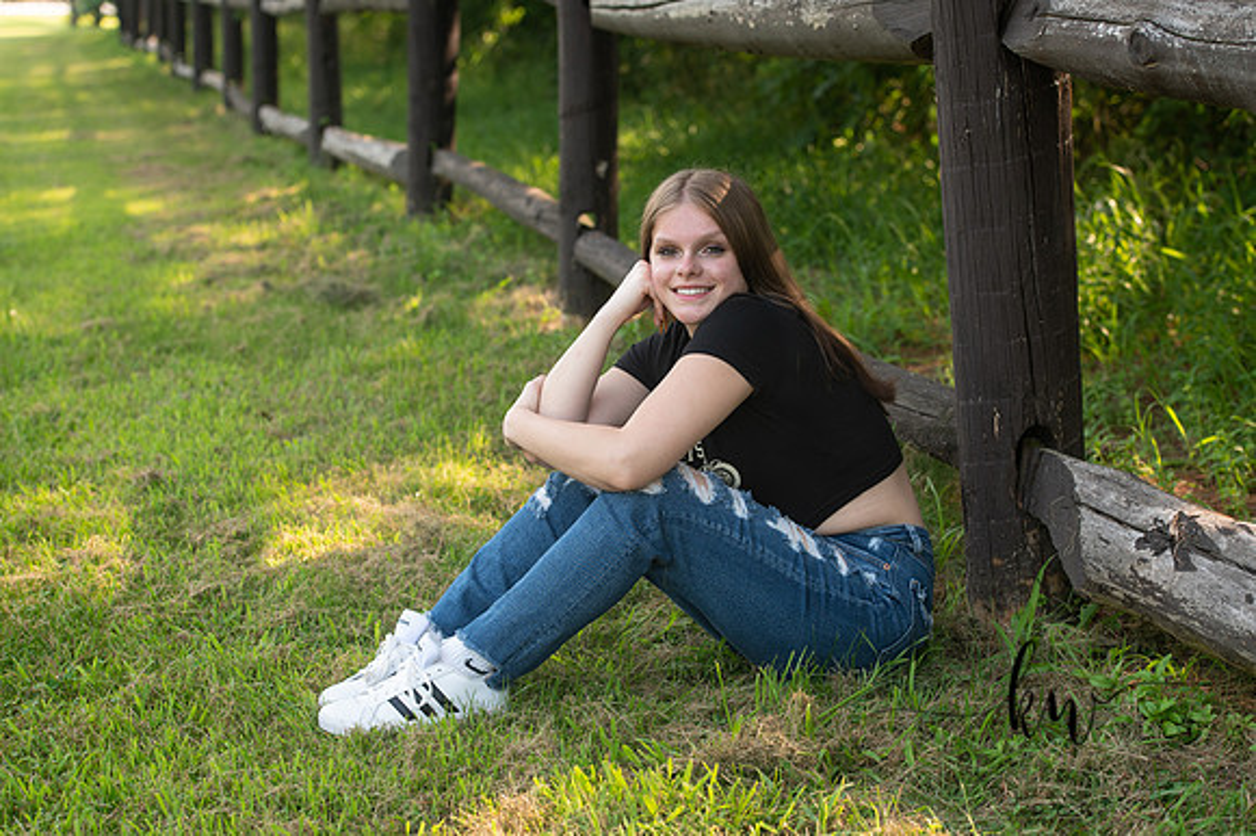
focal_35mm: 70
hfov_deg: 28.9
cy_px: 418
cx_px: 628
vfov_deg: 19.4
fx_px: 2441
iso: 400
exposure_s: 1/200
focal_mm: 70
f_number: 4.5
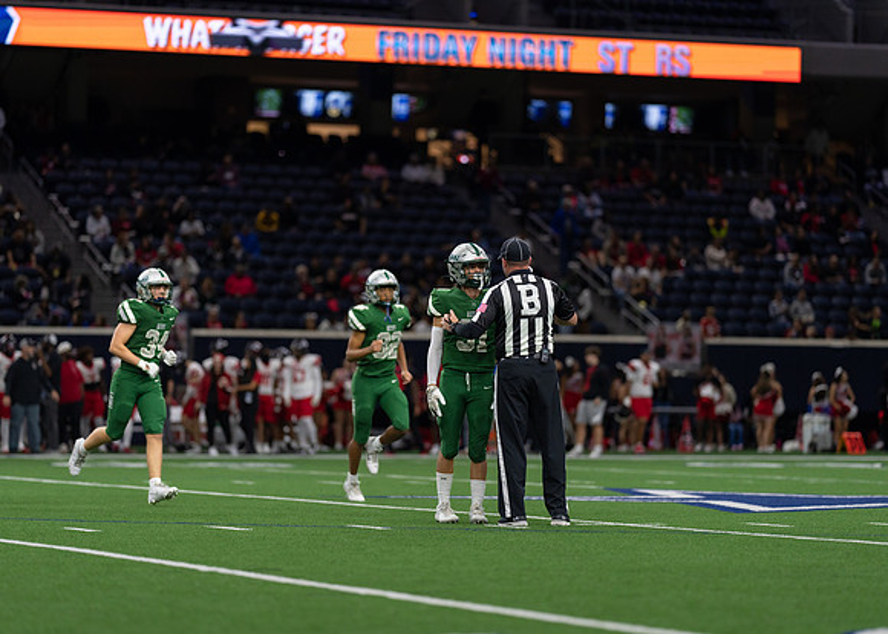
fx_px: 3567
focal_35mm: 141
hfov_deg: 14.2
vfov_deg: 10.2
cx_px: 444
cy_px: 317
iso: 1000
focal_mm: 135
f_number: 1.8
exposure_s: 1/1250
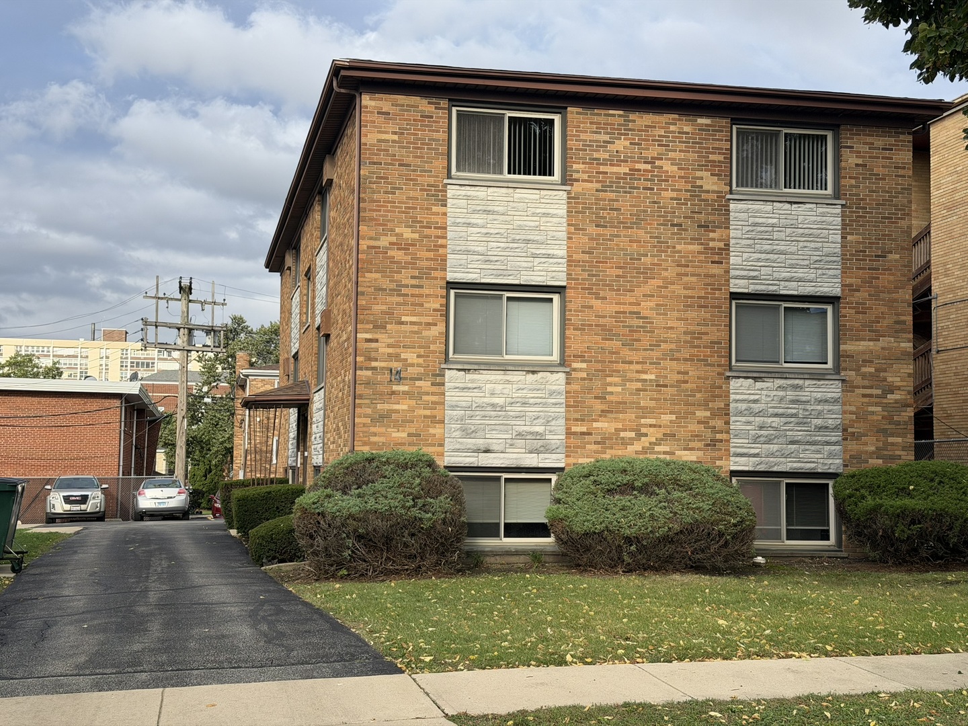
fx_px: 1342
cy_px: 363
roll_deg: -0.4
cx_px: 484
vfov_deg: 30.3
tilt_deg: +4.0
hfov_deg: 39.7
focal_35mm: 48
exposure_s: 1/1931
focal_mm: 6.76
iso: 64
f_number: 1.78
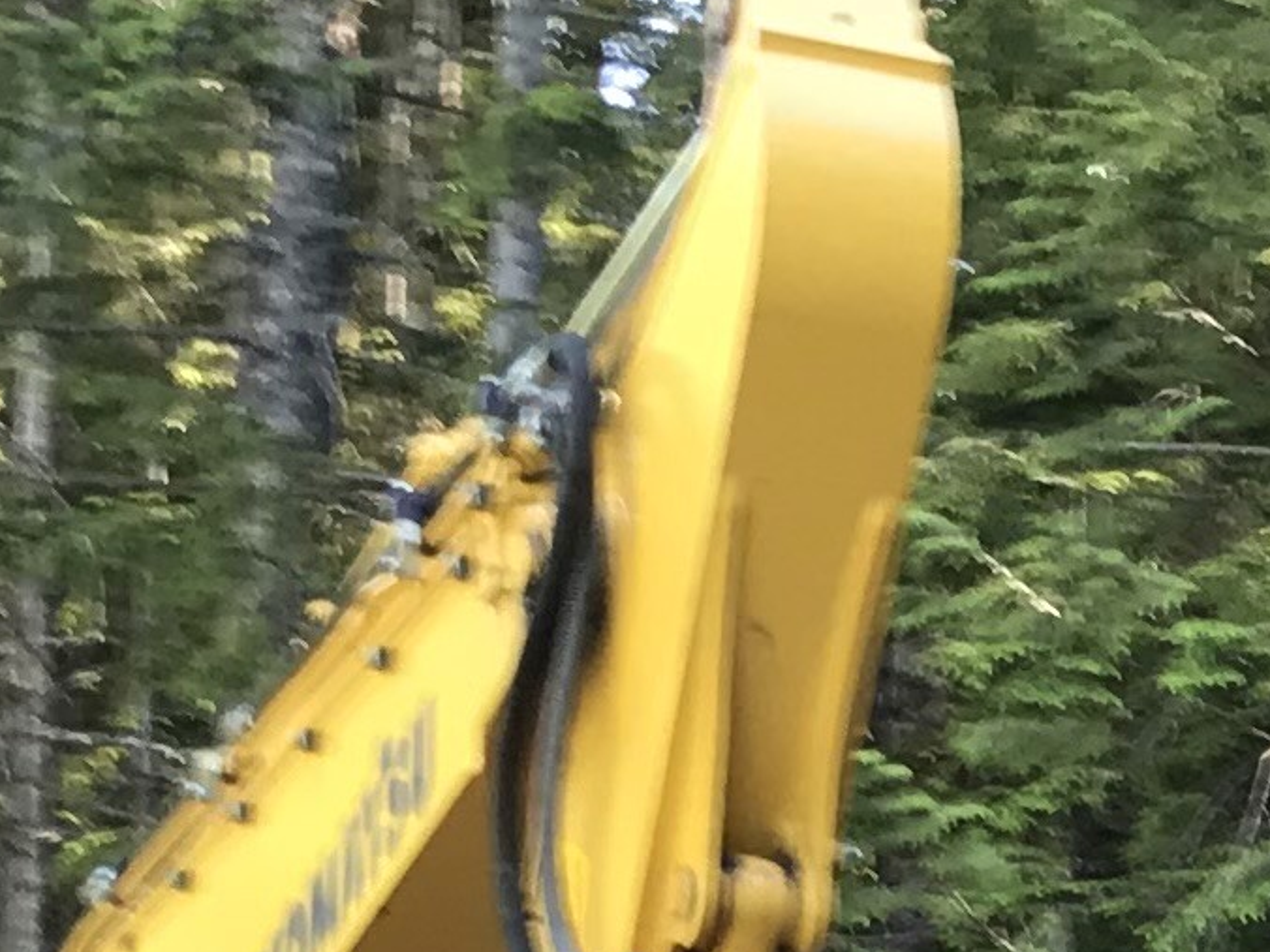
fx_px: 6127
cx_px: 1608
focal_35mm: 167
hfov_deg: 11.5
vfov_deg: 8.4
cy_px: 1893
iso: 25
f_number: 1.8
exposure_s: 1/60
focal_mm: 3.99
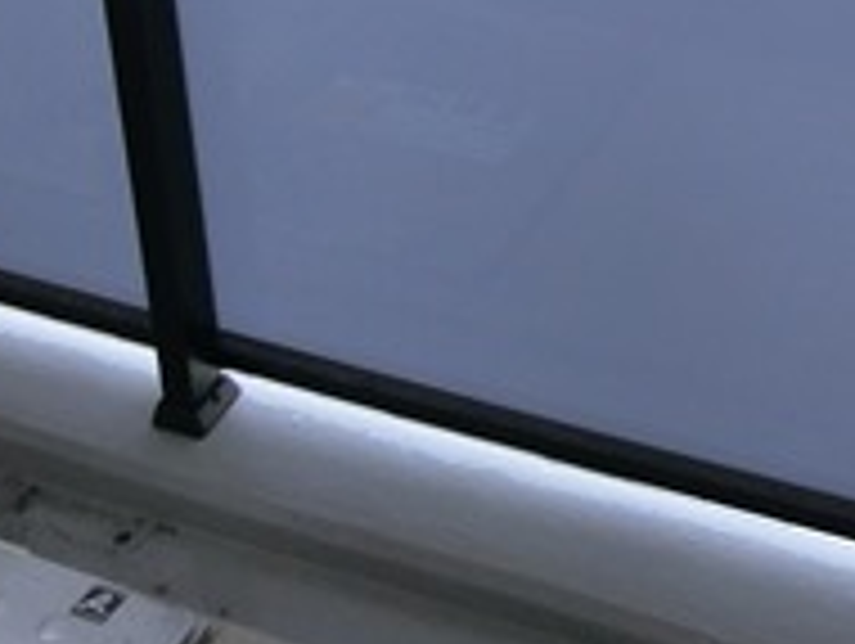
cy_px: -167
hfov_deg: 28.8
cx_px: 796
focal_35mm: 64
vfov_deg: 21.1
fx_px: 1583
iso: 400
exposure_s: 1/60
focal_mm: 4.06
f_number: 6.9
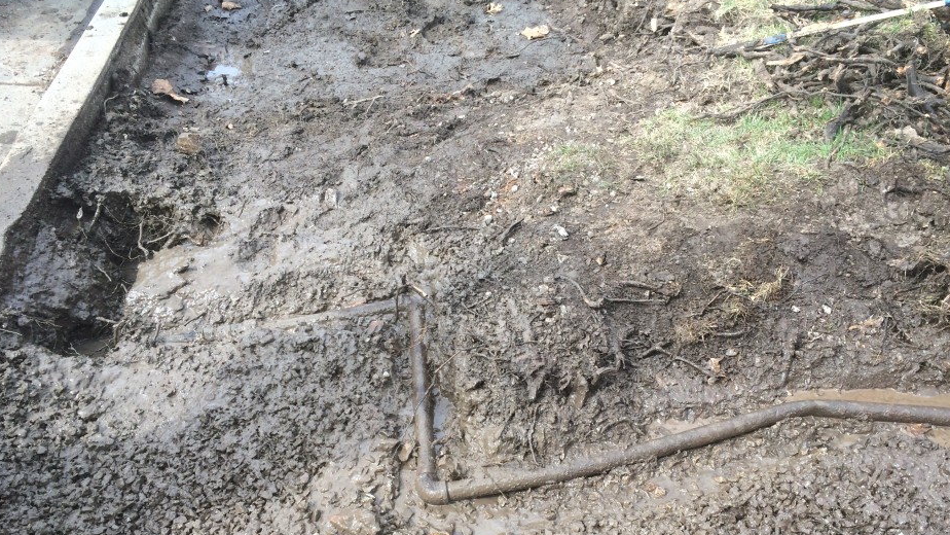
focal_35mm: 35
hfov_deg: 56.6
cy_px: 364
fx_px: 882
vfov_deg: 33.4
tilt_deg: -40.6
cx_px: 505
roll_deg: +2.6
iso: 32
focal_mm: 4.15
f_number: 2.2
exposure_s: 1/451
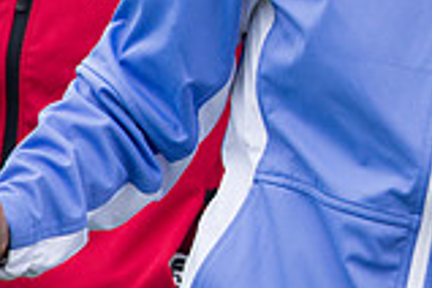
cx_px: 720
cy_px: -179
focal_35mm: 1094
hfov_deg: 1.9
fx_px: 13127
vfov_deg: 1.3
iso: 1600
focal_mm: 300
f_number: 6.3
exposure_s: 1/800
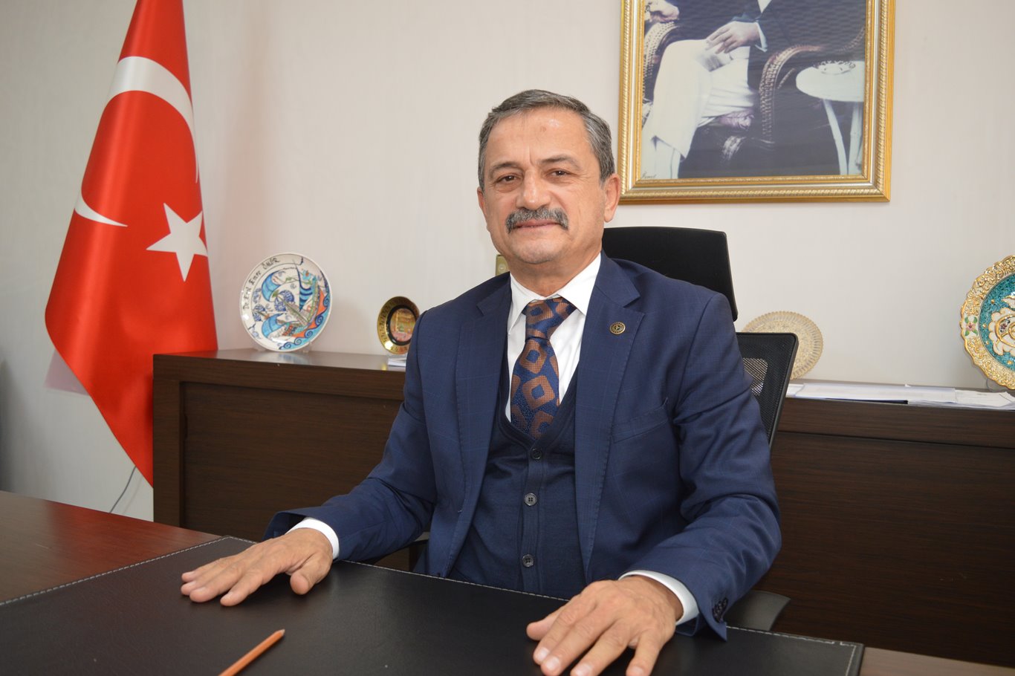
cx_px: 508
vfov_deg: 41.7
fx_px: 888
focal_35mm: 32
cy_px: 338
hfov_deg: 59.5
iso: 500
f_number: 3.8
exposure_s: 1/60
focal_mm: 21
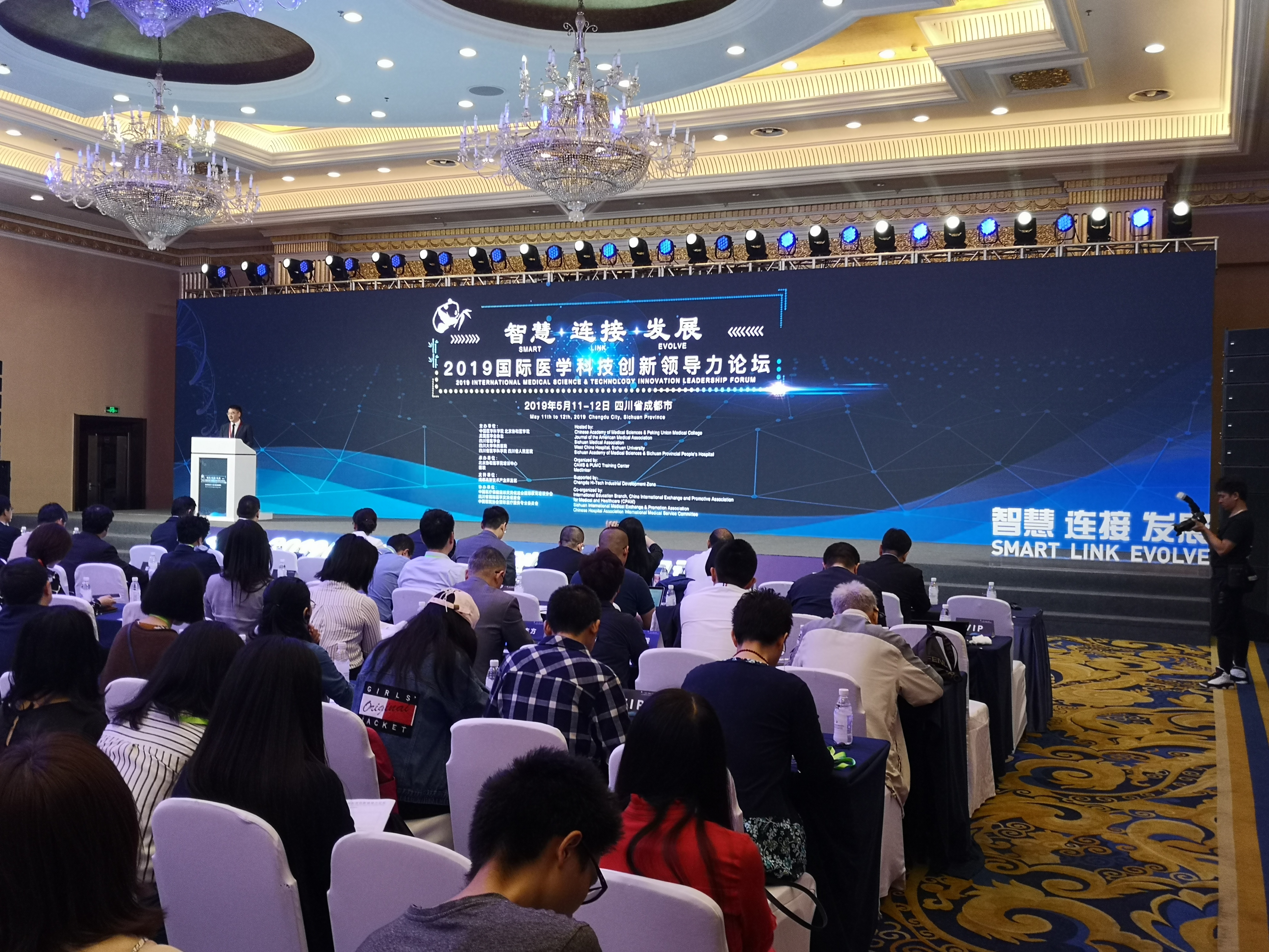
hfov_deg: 55.4
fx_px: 1210
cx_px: 634
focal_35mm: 33
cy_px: 476
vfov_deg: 42.9
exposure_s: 1/50
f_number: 1.8
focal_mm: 3.95
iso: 160
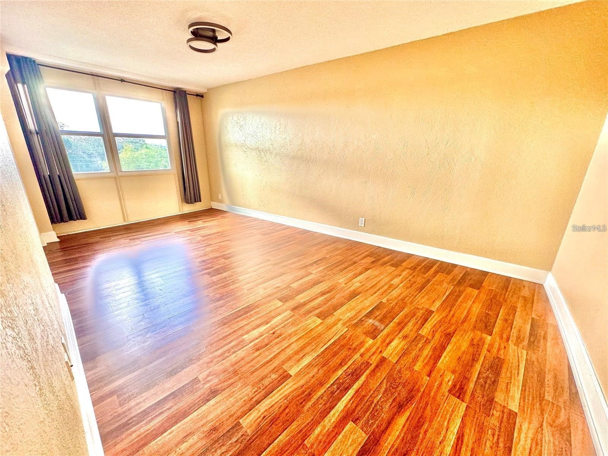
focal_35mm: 14
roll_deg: -0.1
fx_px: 246
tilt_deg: -16.4
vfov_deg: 85.7
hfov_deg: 102.1
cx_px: 304
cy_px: 228
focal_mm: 2.22
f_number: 2.2
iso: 200
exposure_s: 1/120
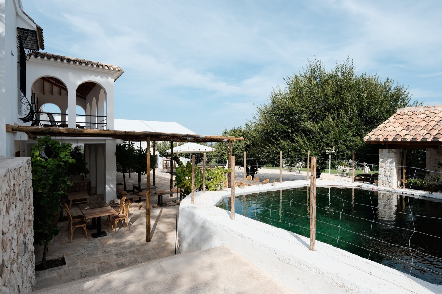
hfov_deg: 84.0
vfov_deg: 61.9
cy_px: 147
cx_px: 221
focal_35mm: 20
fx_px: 246
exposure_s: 1/1100
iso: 320
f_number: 5.6
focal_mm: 13
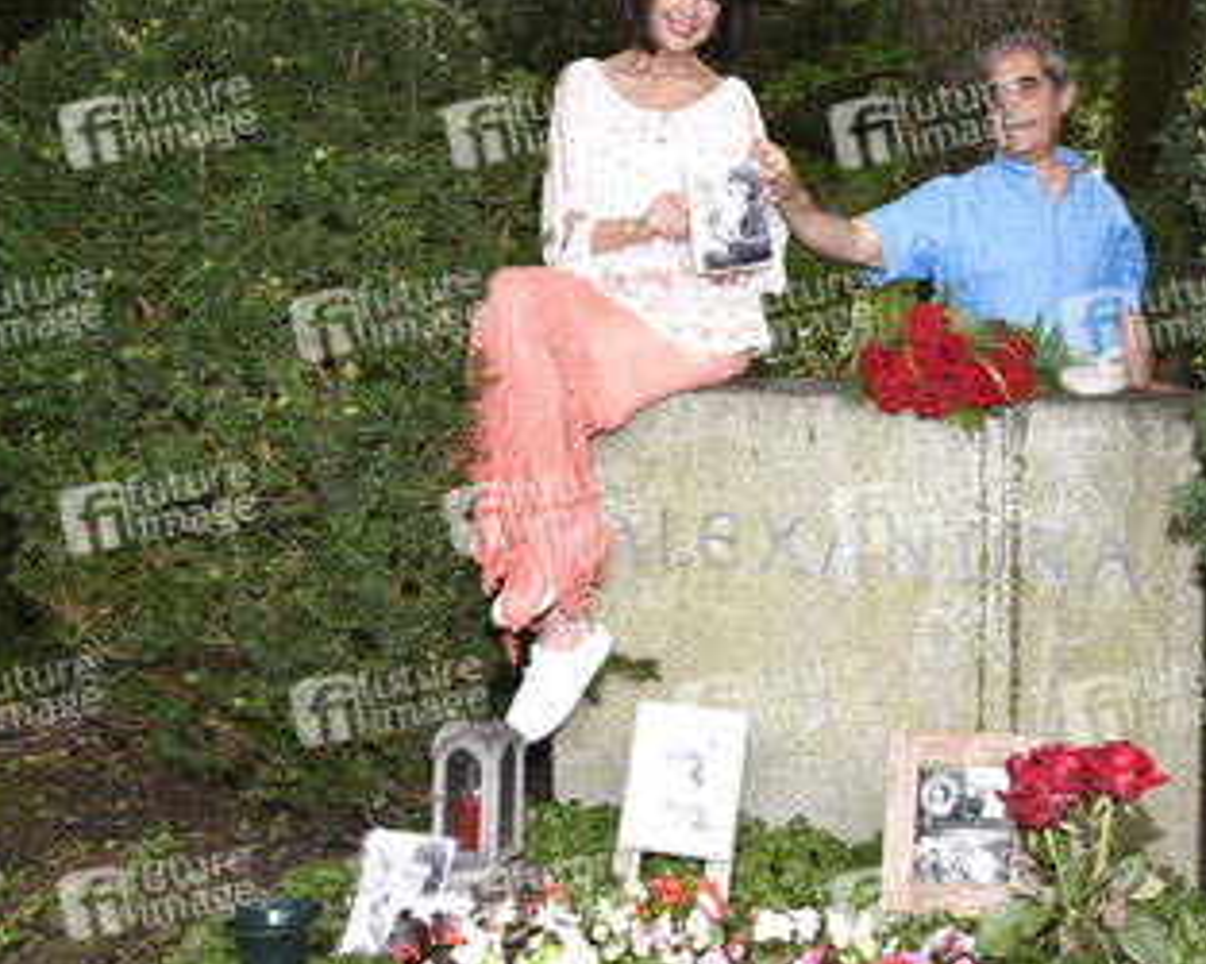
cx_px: 826
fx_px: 1641
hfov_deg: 39.8
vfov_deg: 32.7
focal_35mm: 46
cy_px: 413
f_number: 6.3
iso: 1000
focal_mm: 34
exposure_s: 1/100
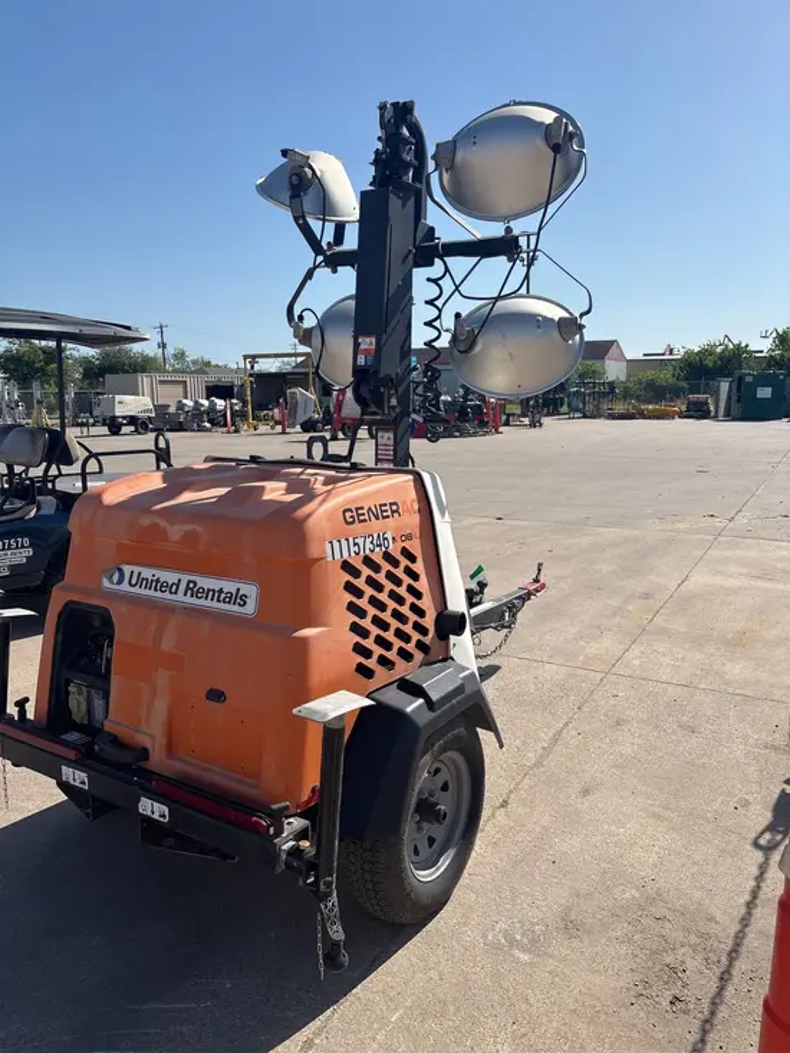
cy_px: 526
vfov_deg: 67.3
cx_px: 395
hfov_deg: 53.1
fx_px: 791
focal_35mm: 26
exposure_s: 1/4630
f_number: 1.6
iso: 50
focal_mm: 5.96
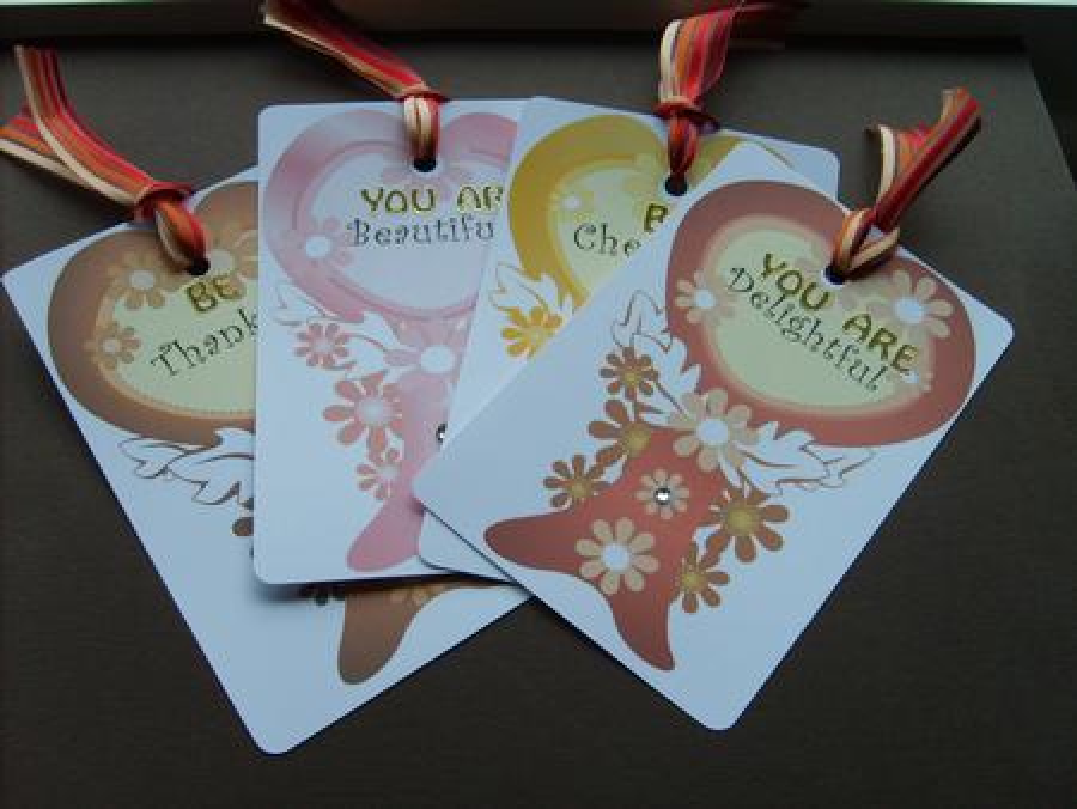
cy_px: 404
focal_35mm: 35
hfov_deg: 52.6
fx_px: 1090
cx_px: 538
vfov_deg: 40.7
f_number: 2.8
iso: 50
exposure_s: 1/125
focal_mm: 5.8
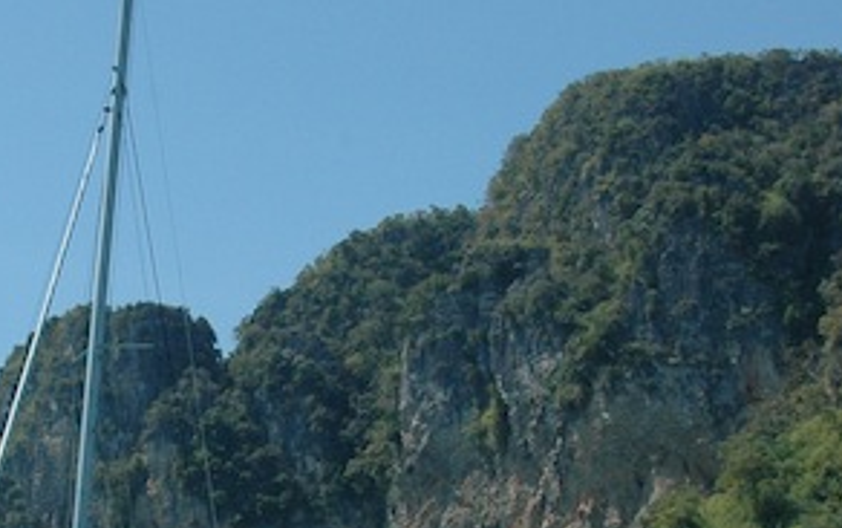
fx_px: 2687
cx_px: 193
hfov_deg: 17.7
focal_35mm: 117
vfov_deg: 11.1
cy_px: 508
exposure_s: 1/500
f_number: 11
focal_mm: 28
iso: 400
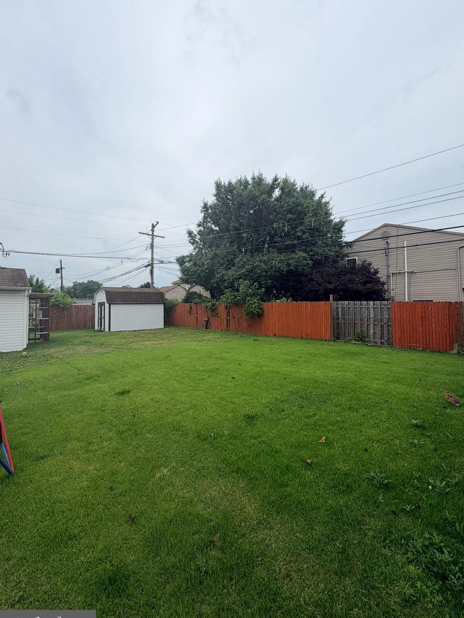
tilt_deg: +3.1
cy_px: 294
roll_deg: +0.2
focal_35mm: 16
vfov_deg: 94.4
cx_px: 246
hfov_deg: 78.0
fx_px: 286
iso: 20
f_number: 2.2
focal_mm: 2.22
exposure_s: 1/1189
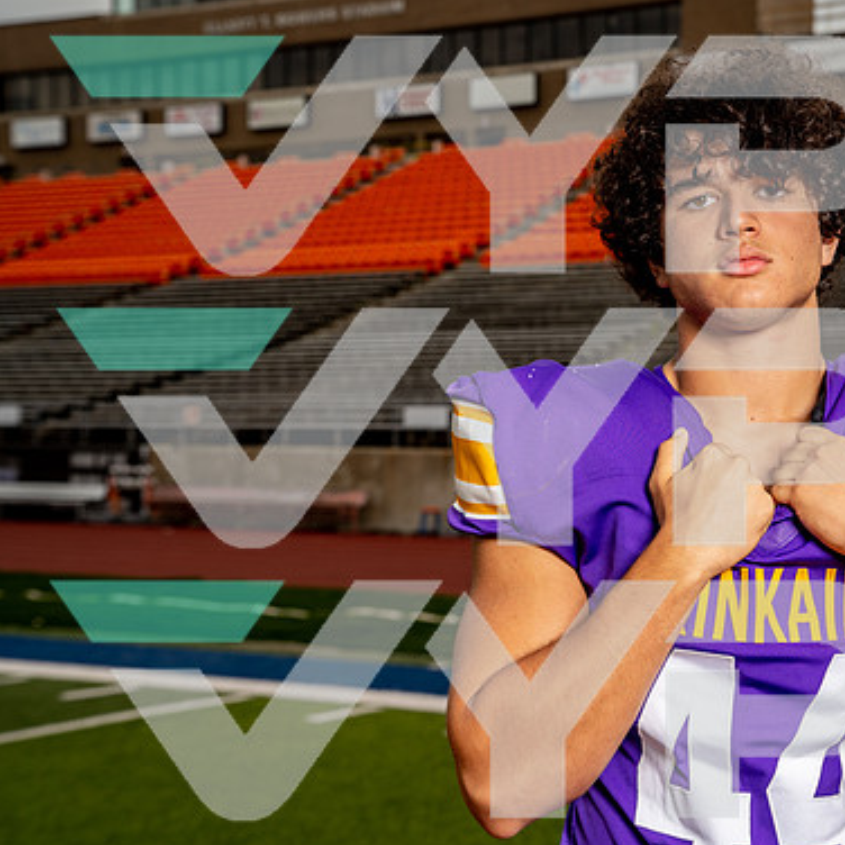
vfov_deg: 27.3
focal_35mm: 63
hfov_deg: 27.0
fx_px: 1740
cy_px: 428
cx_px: 629
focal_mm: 48
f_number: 5.6
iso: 100
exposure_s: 1/200
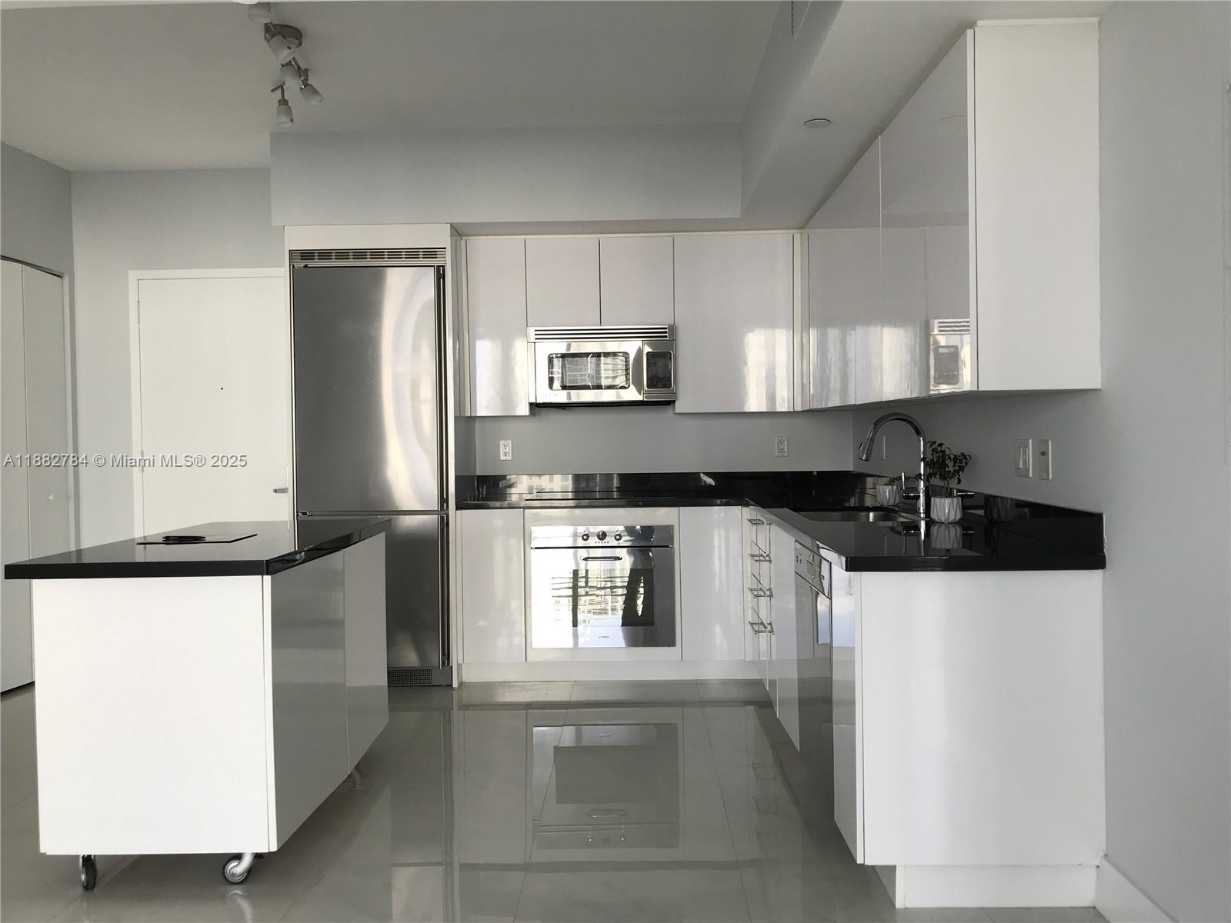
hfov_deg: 63.4
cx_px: 616
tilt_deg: -2.8
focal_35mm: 28
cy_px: 462
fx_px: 996
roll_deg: +1.6
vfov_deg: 49.7
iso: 20
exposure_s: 1/122
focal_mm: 3.99
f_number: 1.8
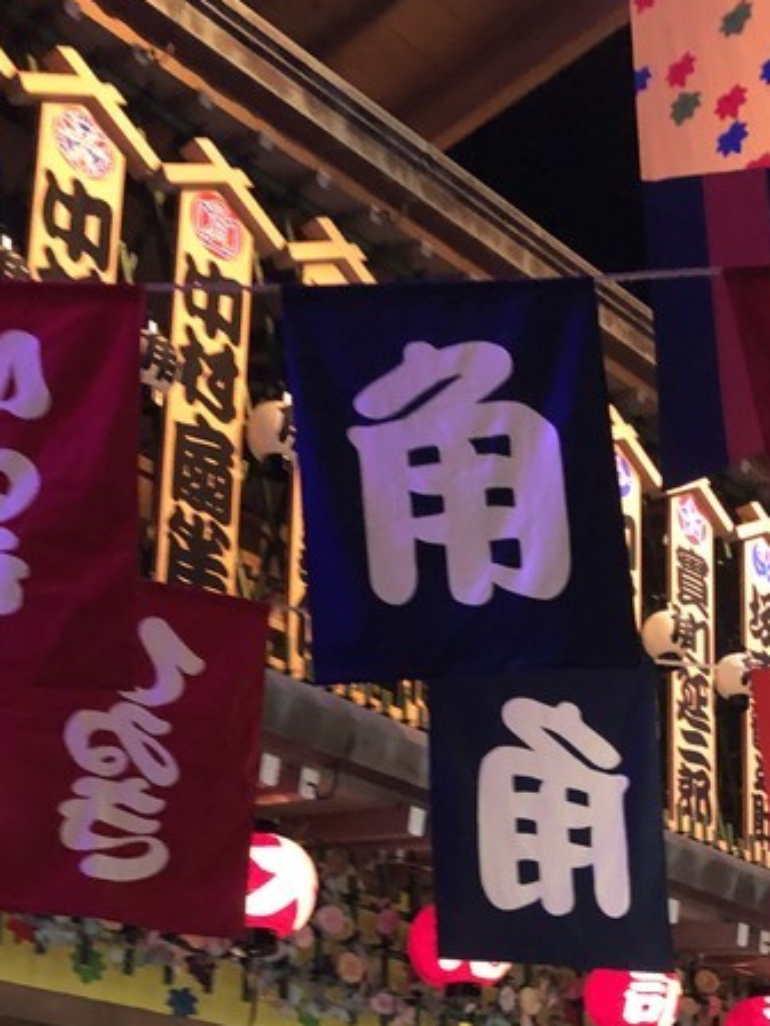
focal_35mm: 60
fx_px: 1780
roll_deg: +0.9
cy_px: 978
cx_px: 520
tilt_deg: +14.4
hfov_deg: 24.3
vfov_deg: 30.4
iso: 100
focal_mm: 3.99
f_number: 1.8
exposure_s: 1/5
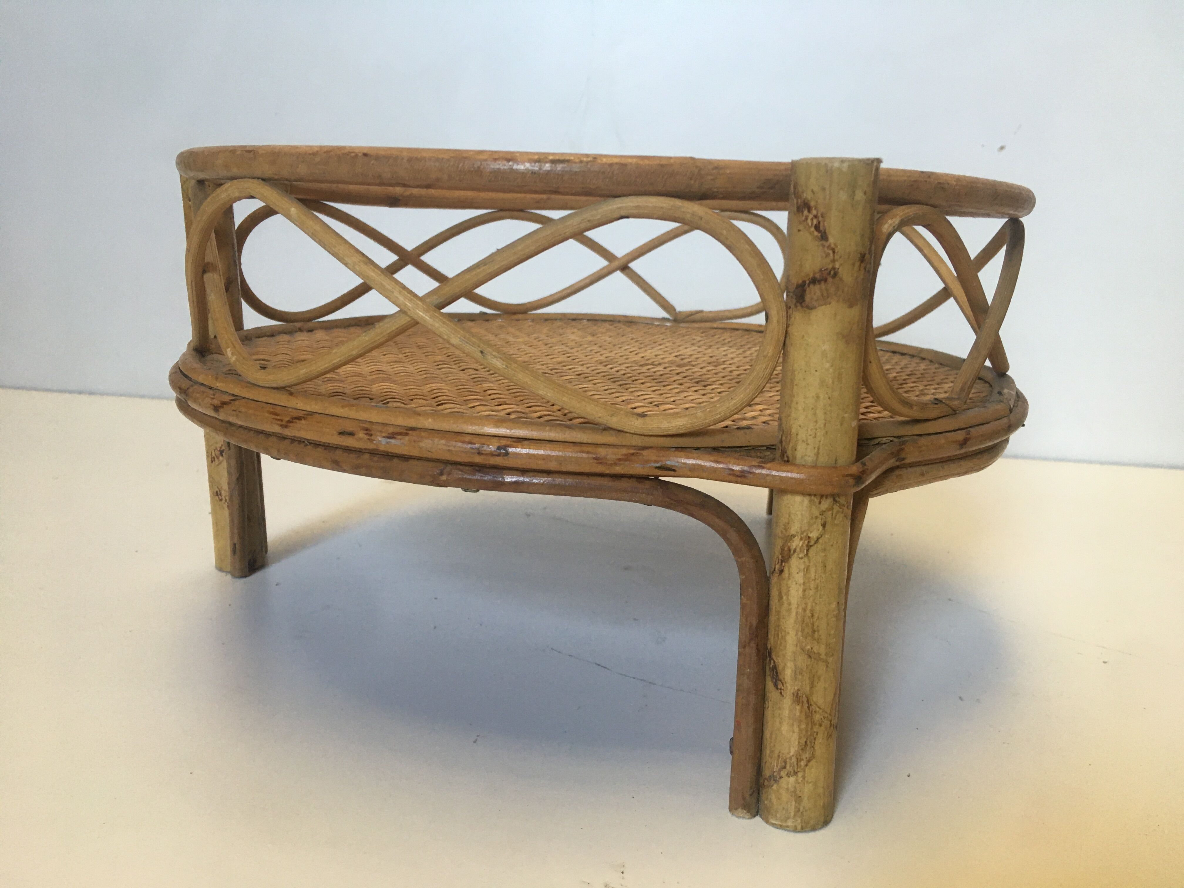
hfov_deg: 61.7
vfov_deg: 48.2
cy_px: 444
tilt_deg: -10.0
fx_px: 992
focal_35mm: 29
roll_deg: -1.5
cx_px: 592
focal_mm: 4.15
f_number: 2.2
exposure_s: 1/33
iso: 64
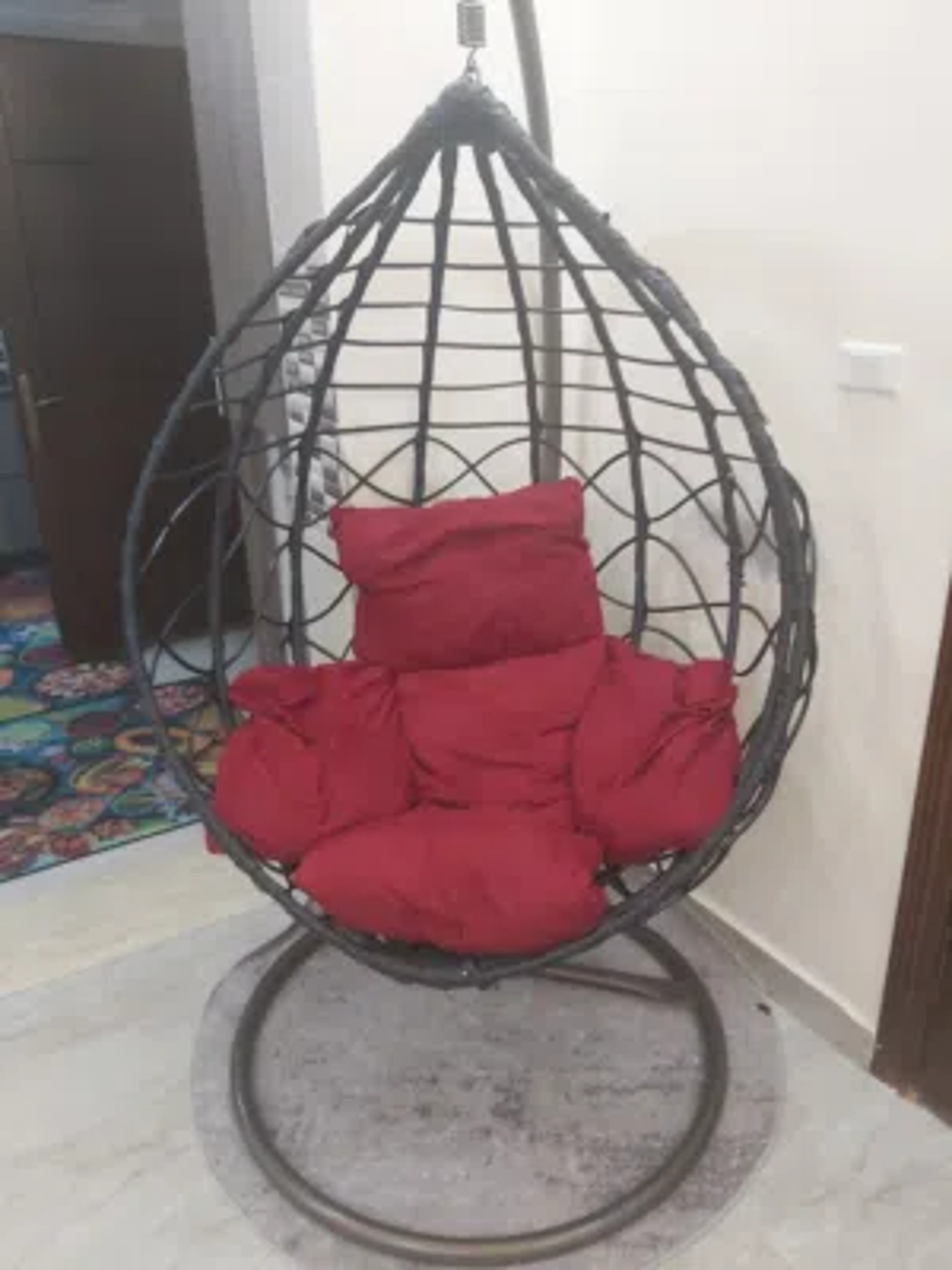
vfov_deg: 67.3
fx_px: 953
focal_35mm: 26
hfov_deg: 53.1
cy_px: 635
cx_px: 476
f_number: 1.7
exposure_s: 1/50
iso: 160
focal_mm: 3.92
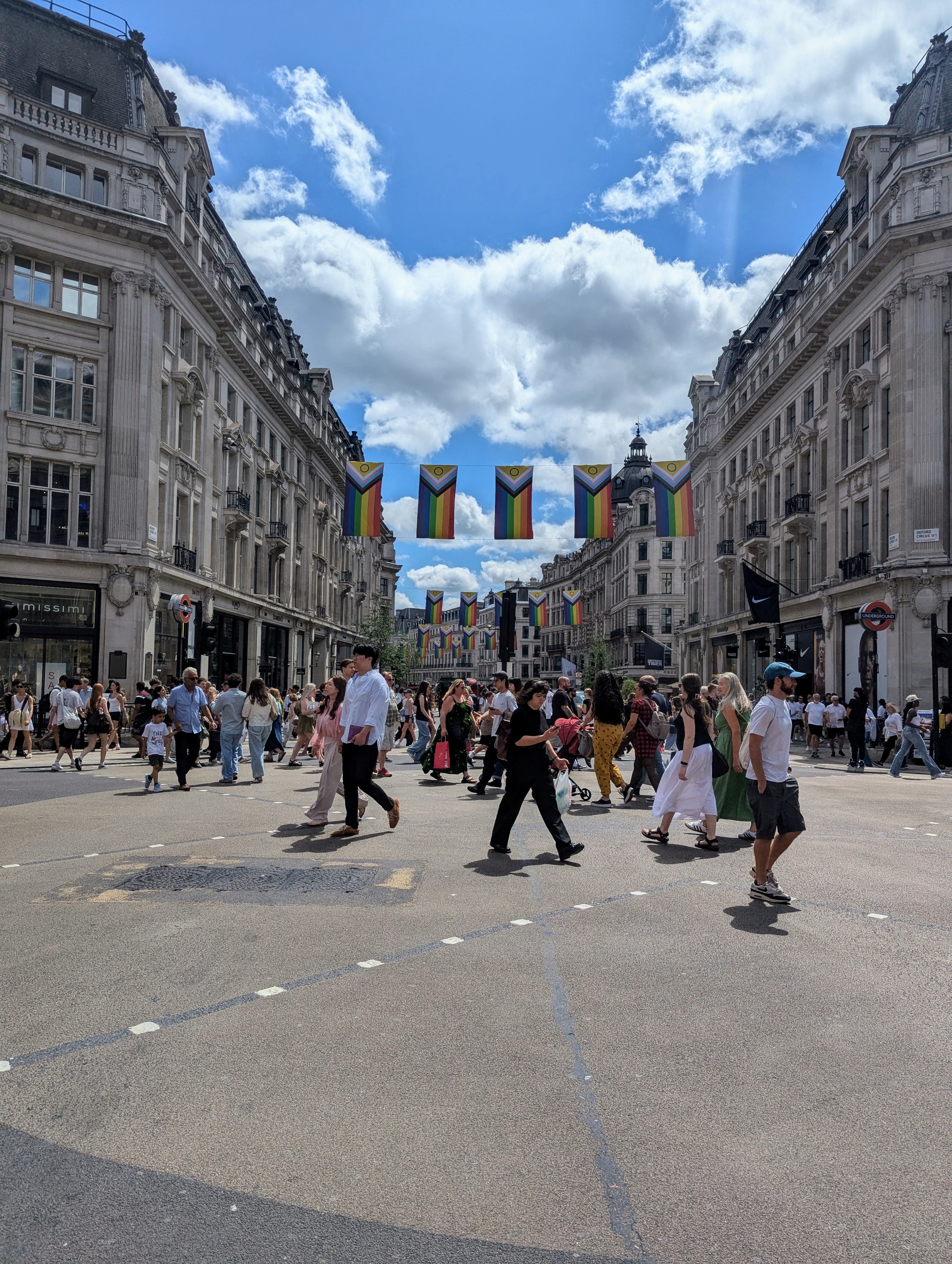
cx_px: 476
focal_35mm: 24
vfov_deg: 71.5
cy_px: 632
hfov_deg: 56.9
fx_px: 878
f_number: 1.85
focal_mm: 6.81
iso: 42
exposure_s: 1/5952
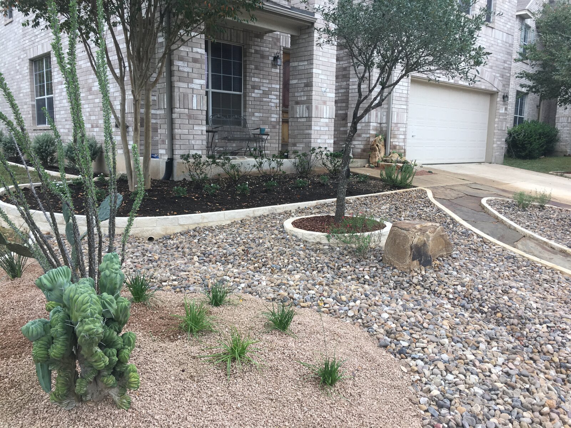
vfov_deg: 48.2
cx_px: 286
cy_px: 214
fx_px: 478
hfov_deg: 61.7
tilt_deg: -6.9
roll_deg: -2.9
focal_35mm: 29
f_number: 2.2
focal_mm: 4.15
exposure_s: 1/120
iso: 40
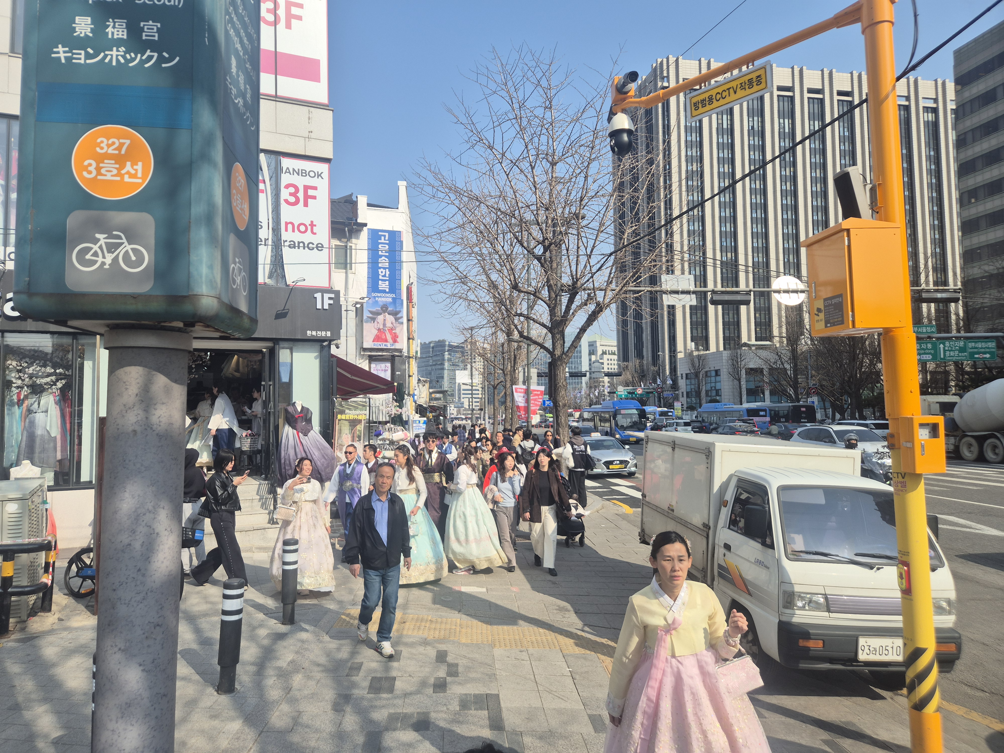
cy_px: 376
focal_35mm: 23
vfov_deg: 58.9
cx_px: 502
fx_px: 667
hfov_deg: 73.9
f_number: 1.8
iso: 25
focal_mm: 5.4
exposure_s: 1/1552
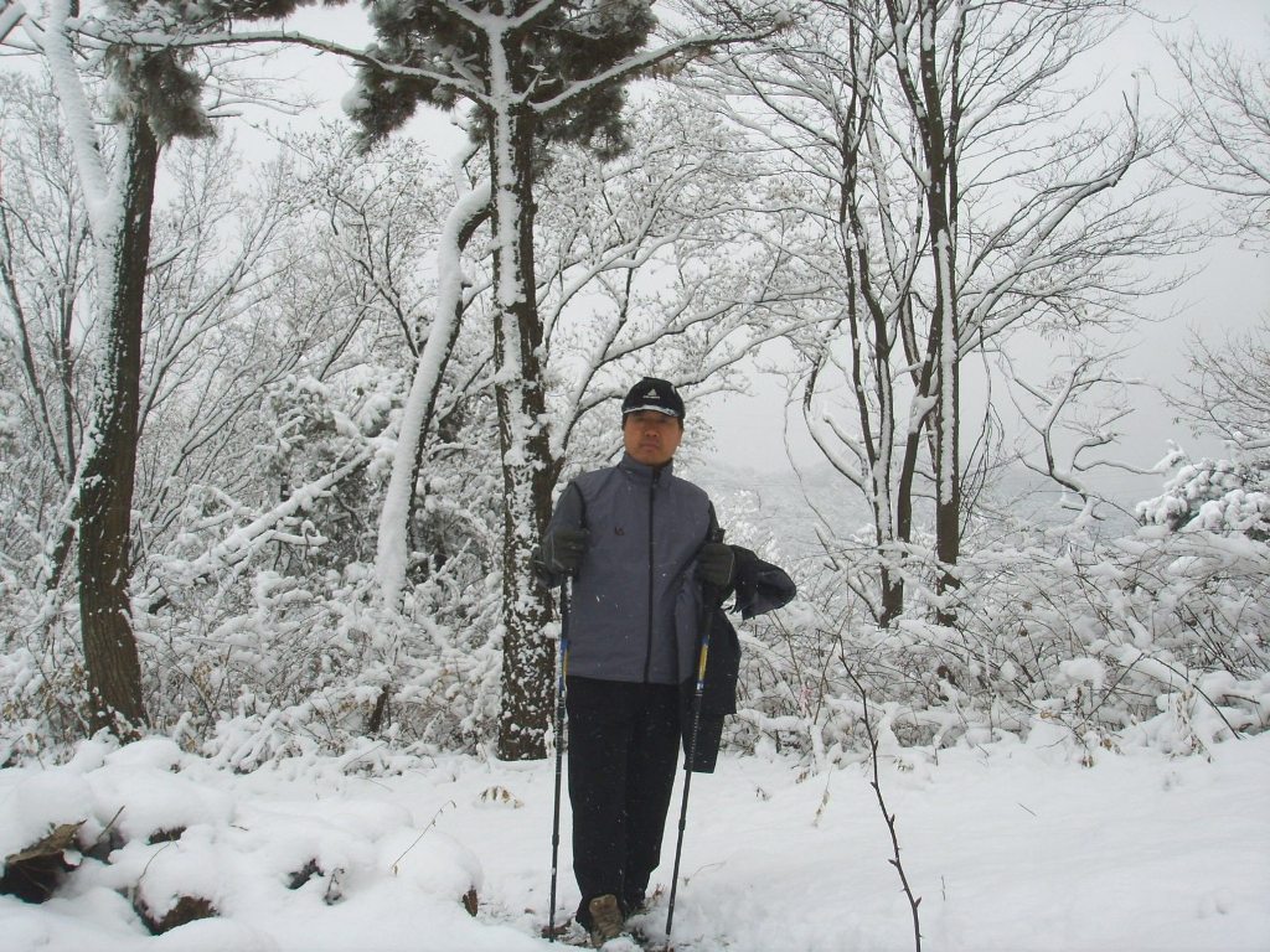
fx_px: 1431
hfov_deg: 47.9
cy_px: 476
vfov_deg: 36.8
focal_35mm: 39
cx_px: 635
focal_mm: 6.6
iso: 50
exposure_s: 1/250
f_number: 6.3
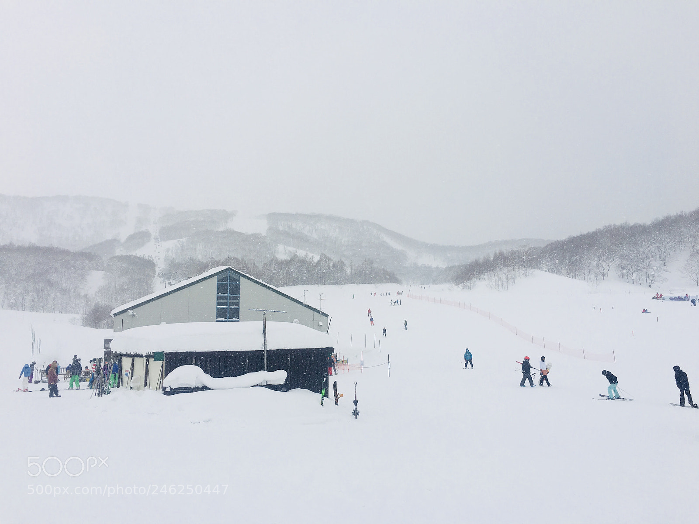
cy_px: 262
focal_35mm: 29
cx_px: 350
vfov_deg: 48.2
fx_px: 586
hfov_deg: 61.7
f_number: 2.2
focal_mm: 4.15
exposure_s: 1/2564
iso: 25
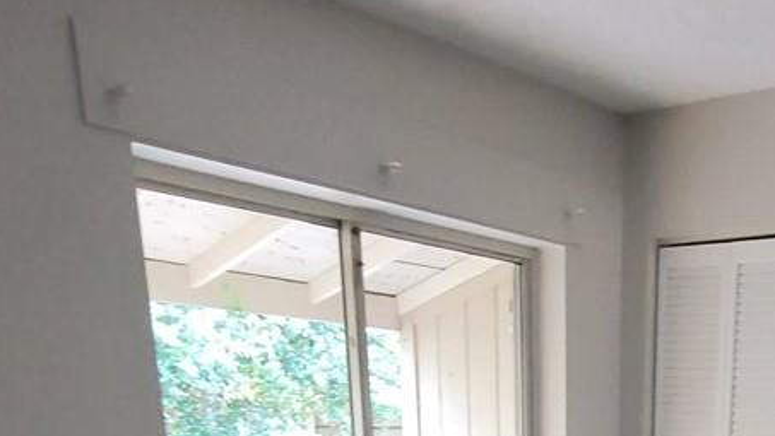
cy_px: 899
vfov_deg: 16.9
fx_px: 1028
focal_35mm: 50
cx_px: 650
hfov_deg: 39.2
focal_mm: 2.2
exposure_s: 1/40
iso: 320
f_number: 2.2
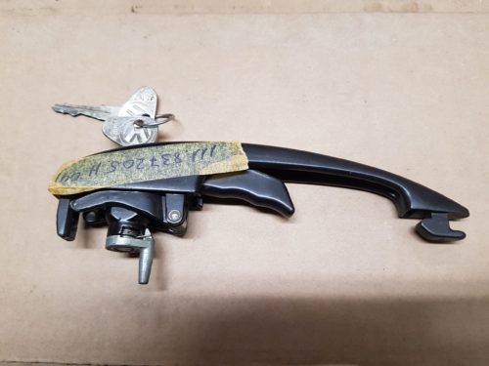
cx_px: 244
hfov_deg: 67.3
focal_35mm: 26
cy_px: 183
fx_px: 367
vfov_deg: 53.1
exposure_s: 1/25
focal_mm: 4.2
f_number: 1.7
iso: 160
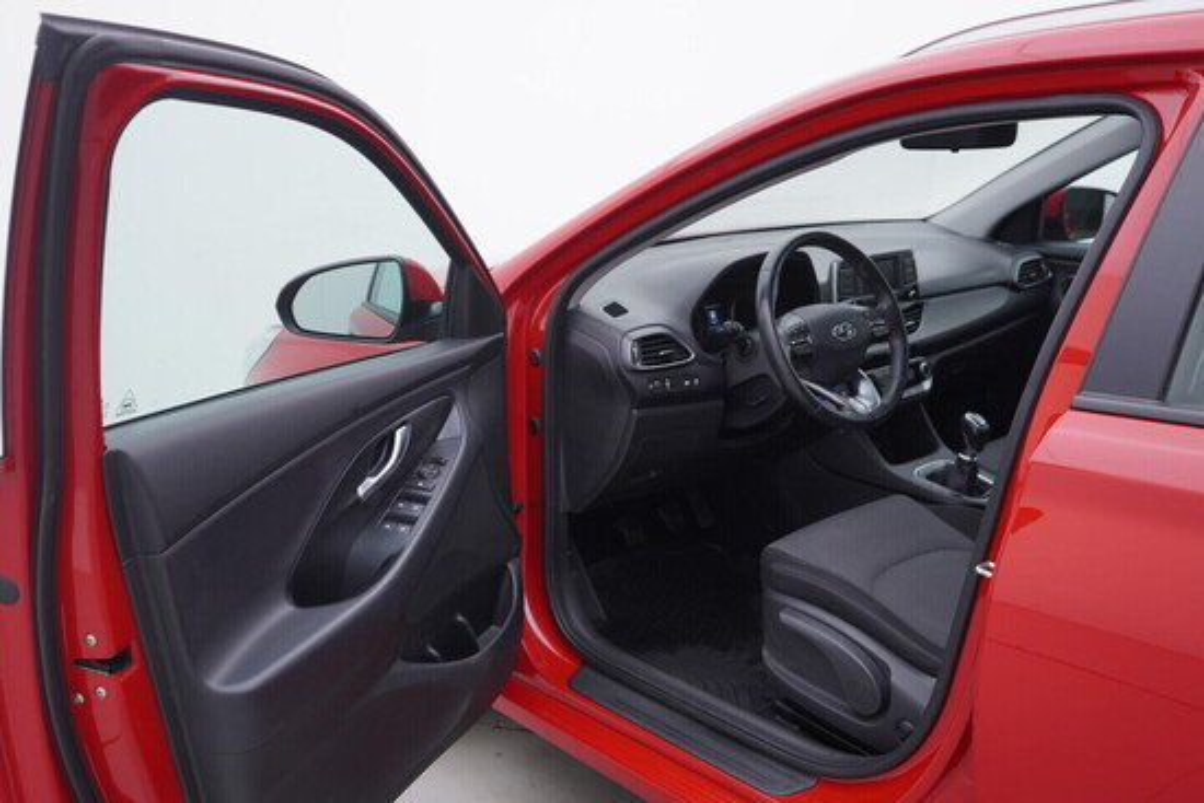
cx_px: 602
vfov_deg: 36.9
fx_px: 1204
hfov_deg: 53.1
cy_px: 402
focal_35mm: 36
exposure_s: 1/50
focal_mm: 24
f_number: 3.2
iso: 125
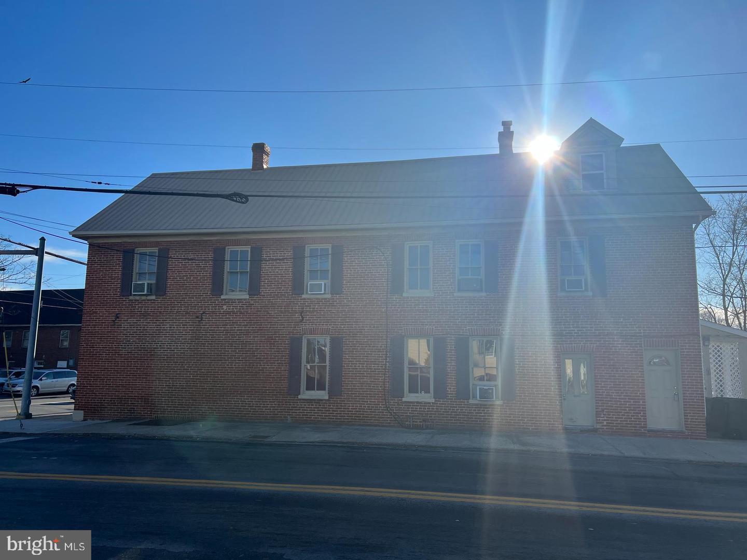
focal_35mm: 26
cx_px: 374
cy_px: 280
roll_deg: -0.7
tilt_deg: +7.7
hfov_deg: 67.3
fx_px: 561
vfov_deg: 53.1
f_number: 1.5
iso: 50
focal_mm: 5.7
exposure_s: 1/5587
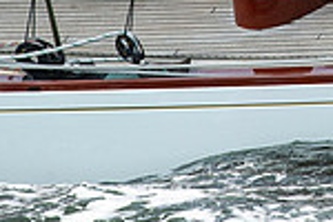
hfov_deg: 3.0
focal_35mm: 676
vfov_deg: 2.0
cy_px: -204
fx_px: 6253
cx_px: 455
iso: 320
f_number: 5.6
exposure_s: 1/1600
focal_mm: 175
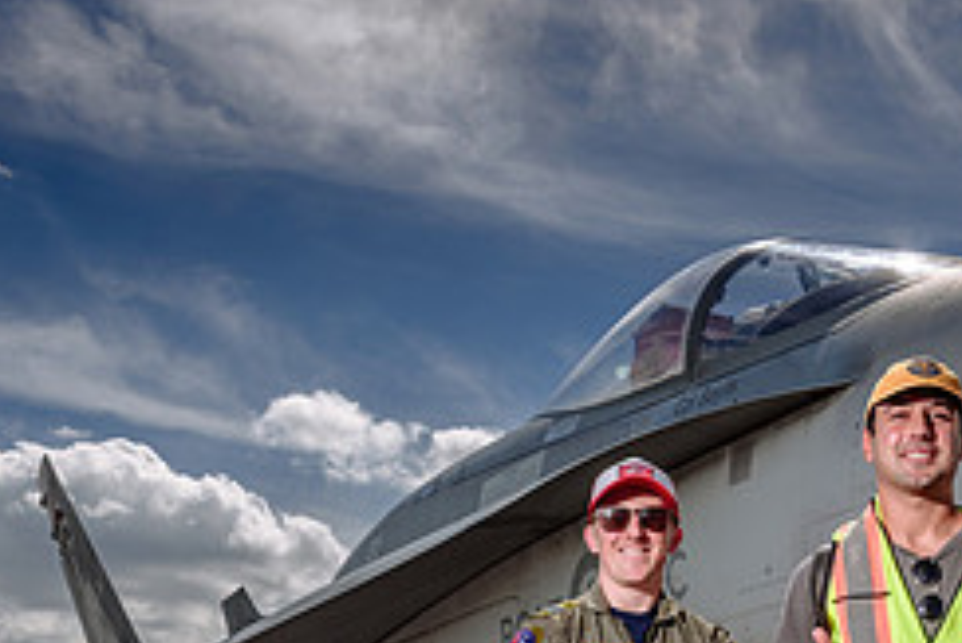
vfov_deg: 22.3
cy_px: 728
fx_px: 1524
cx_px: 587
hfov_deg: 34.9
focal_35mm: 57
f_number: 8
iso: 64
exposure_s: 1/250
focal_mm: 24
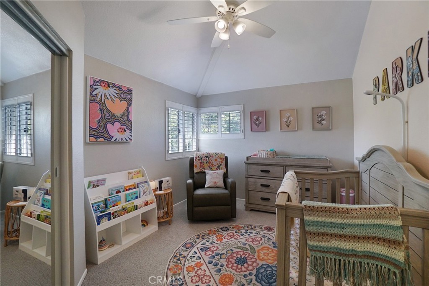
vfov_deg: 77.3
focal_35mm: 15
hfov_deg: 100.4
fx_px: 179
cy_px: 143
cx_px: 214
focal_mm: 10
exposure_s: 1/50
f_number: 7.1
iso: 800
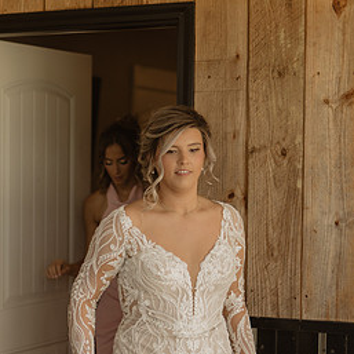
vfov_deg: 17.2
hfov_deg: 16.8
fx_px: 1169
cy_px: 251
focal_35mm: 101
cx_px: -11
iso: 250
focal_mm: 50
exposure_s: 1/1250
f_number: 2
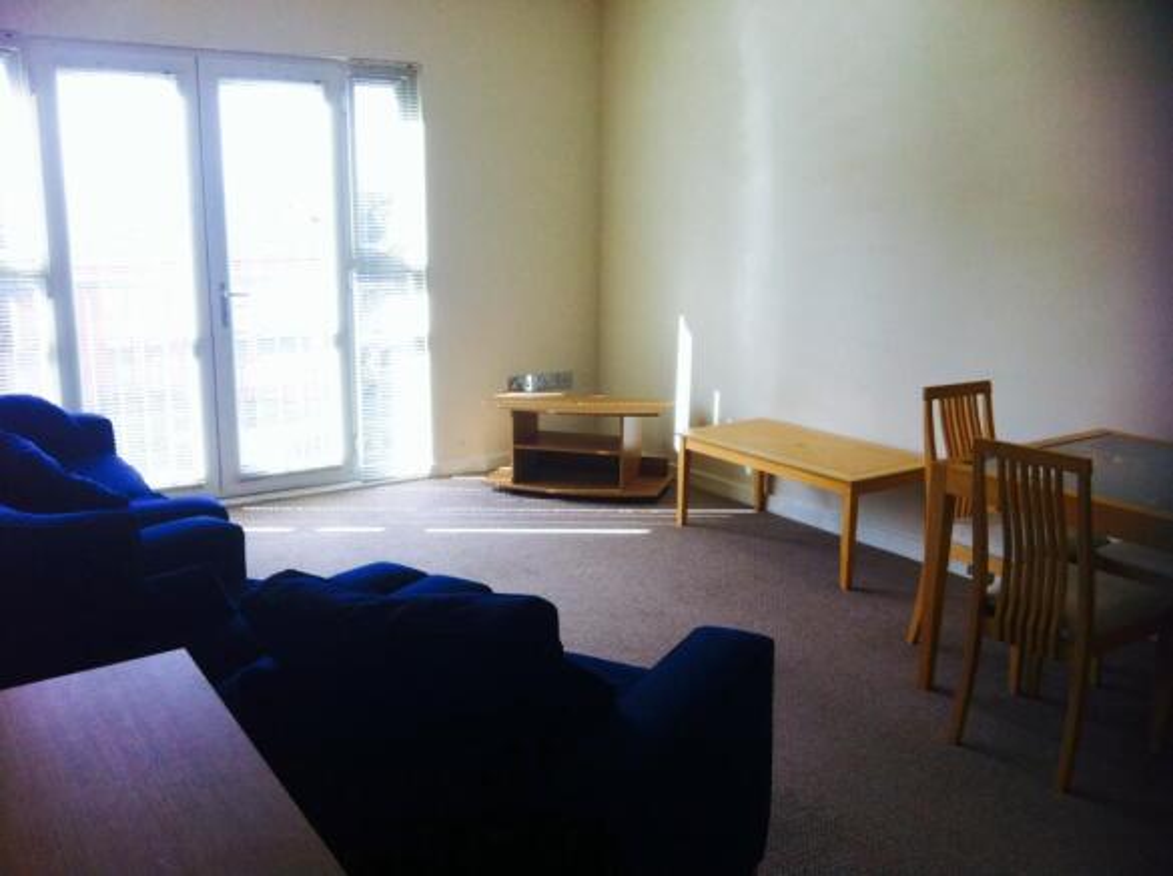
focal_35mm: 35
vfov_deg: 40.6
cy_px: 438
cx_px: 586
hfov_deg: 52.7
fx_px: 1184
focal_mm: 3.85
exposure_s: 1/120
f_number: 2.8
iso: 100
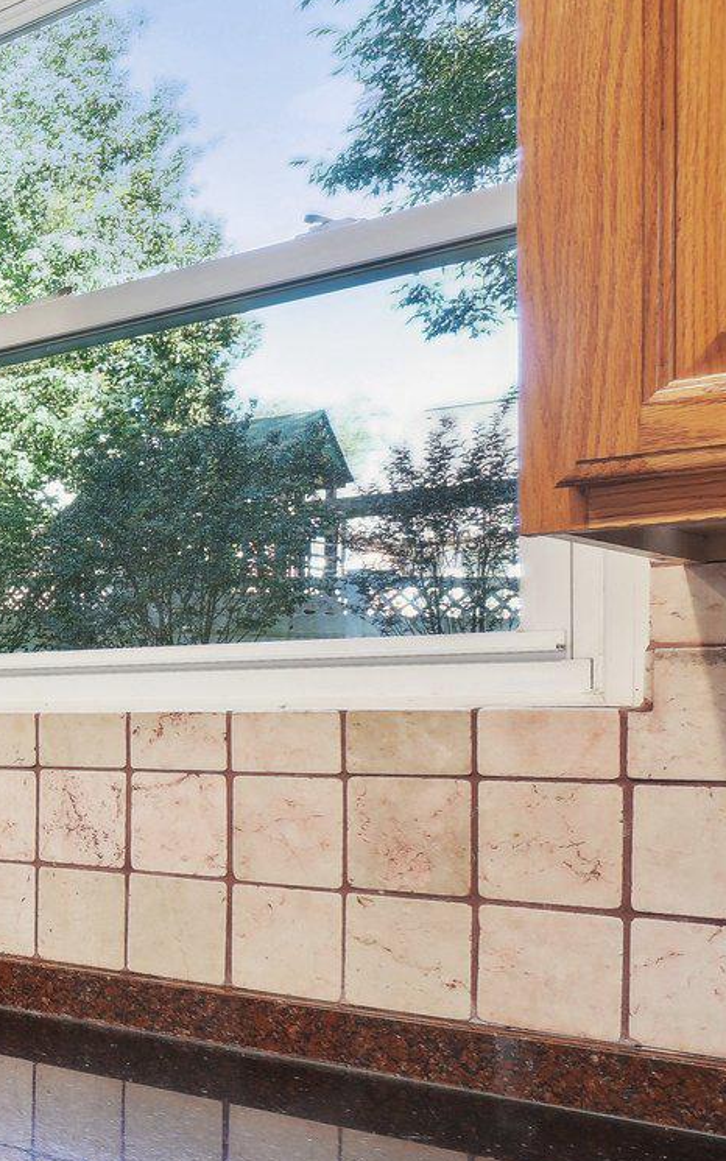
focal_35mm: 42
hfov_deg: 20.4
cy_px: 724
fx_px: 1329
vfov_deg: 46.8
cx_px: -617
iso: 100
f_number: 7.1
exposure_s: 1/3.33
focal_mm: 10
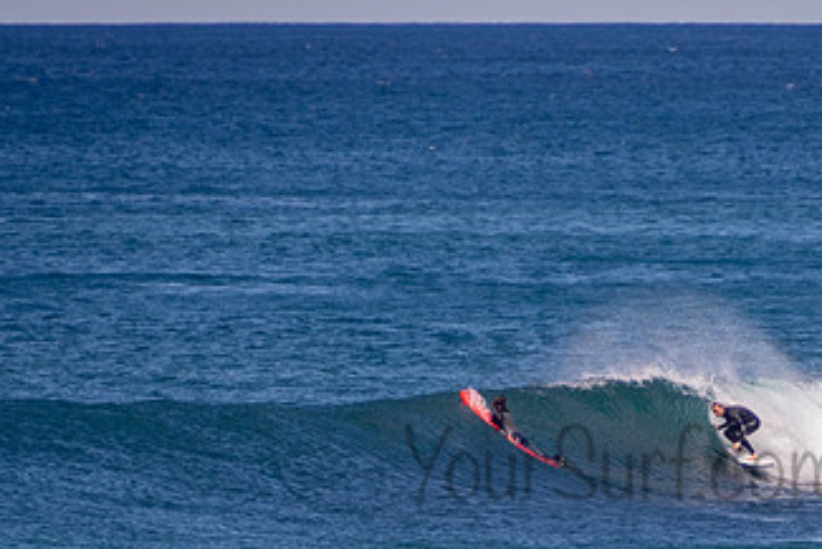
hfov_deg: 1.9
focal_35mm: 1109
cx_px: 665
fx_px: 25332
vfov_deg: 1.2
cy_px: 441
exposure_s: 1/1250
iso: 250
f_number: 5.6
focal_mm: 400
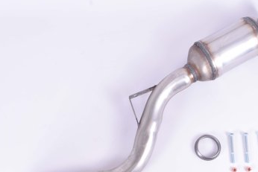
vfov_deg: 23.4
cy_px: 142
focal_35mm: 57
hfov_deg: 35.0
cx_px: 136
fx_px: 409
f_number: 16
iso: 400
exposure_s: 1/60
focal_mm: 22
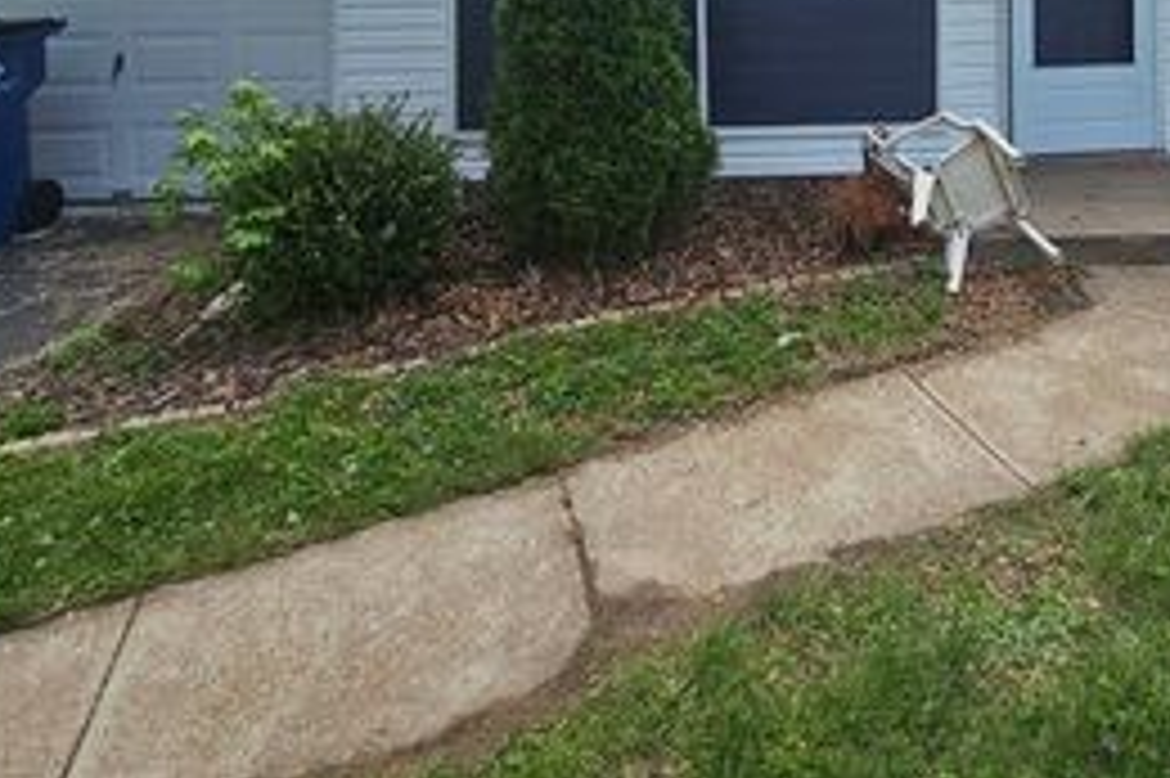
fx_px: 844
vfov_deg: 40.9
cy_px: -56
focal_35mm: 26
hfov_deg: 64.1
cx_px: 914
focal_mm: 2.2
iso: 50
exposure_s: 1/1453
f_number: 2.2
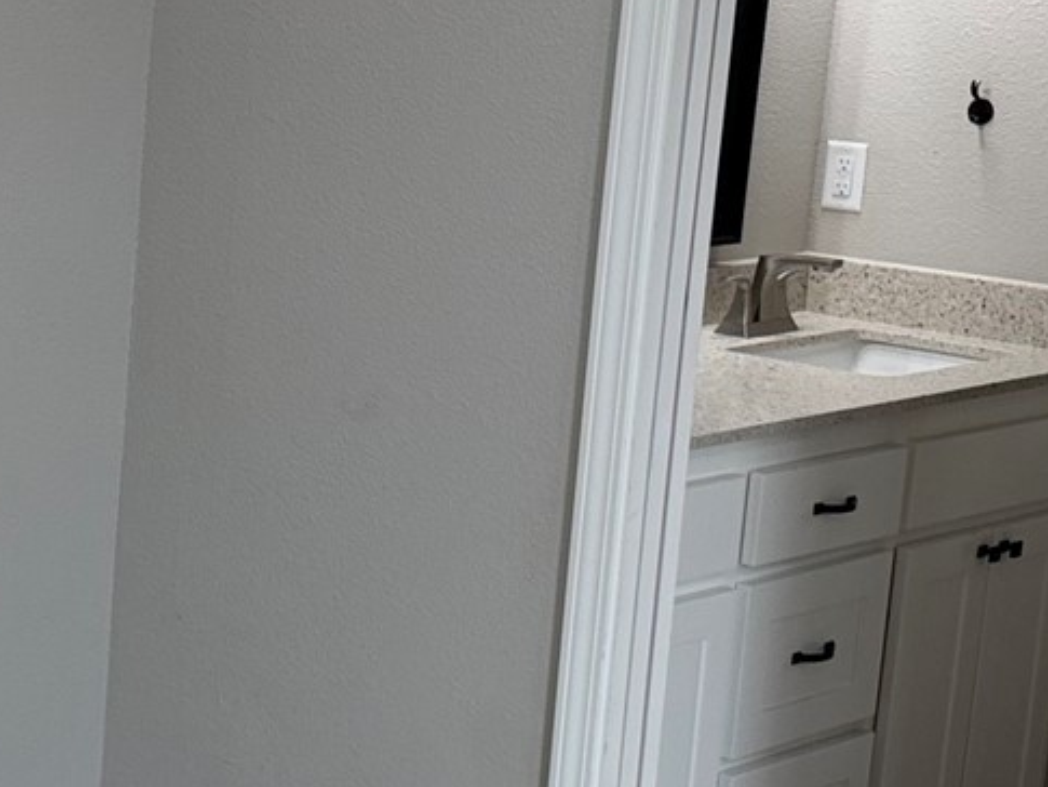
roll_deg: -0.6
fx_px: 2877
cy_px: 391
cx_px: -309
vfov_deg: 15.6
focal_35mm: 95
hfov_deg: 19.1
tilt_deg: -9.7
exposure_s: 1/153
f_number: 1.78
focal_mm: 6.76
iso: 100
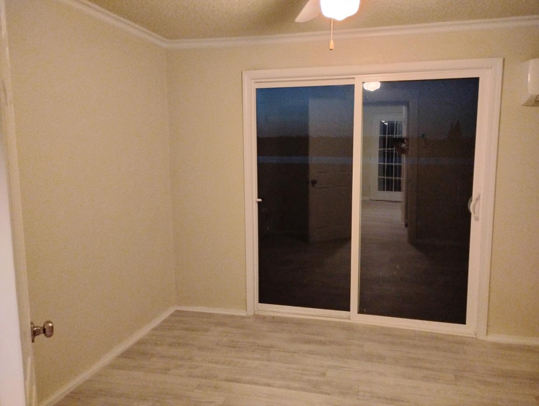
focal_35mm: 28
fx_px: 437
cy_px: 203
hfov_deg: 63.4
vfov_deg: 49.8
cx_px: 270
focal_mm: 4.26
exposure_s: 1/24
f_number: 1.8
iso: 2991
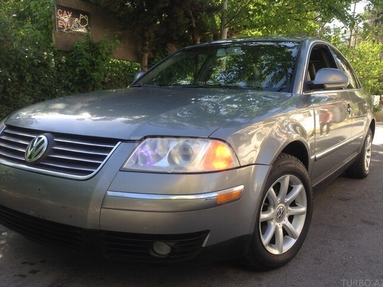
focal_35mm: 34
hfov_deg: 54.0
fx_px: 376
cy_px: 146
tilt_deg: -7.4
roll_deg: -3.1
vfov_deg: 41.8
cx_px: 192
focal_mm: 4.12
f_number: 2.4
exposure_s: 1/230
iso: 50
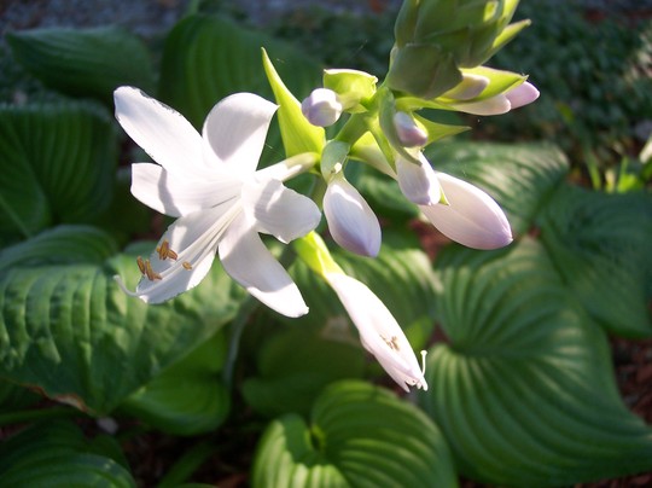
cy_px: 244
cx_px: 326
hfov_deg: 49.0
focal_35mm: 38
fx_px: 715
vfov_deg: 37.7
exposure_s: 1/250
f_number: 2.8
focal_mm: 8
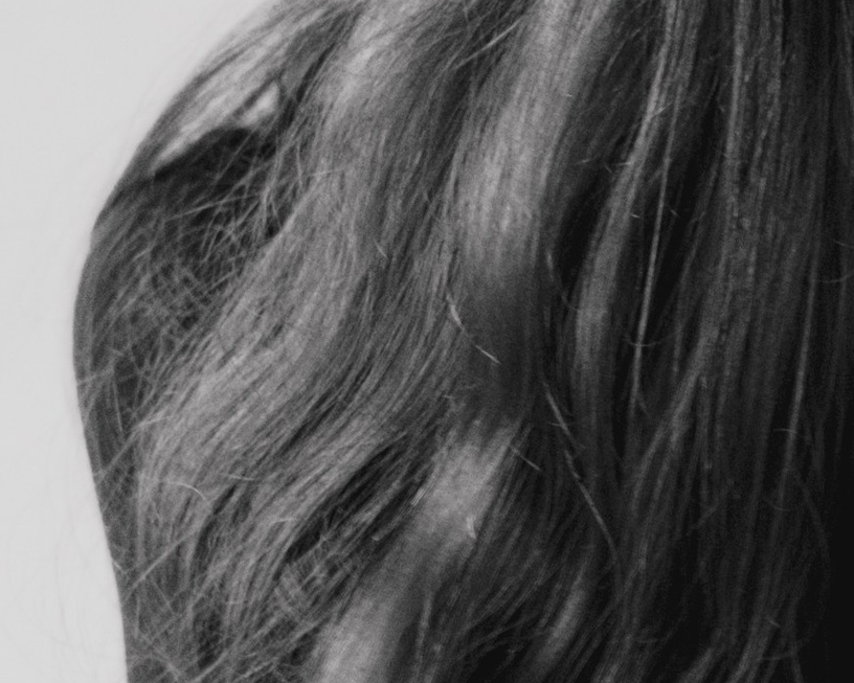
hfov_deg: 8.2
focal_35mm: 234
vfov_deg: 6.6
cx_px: 907
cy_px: 529
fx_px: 5915
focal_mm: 35
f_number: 2
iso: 1600
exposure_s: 1/100
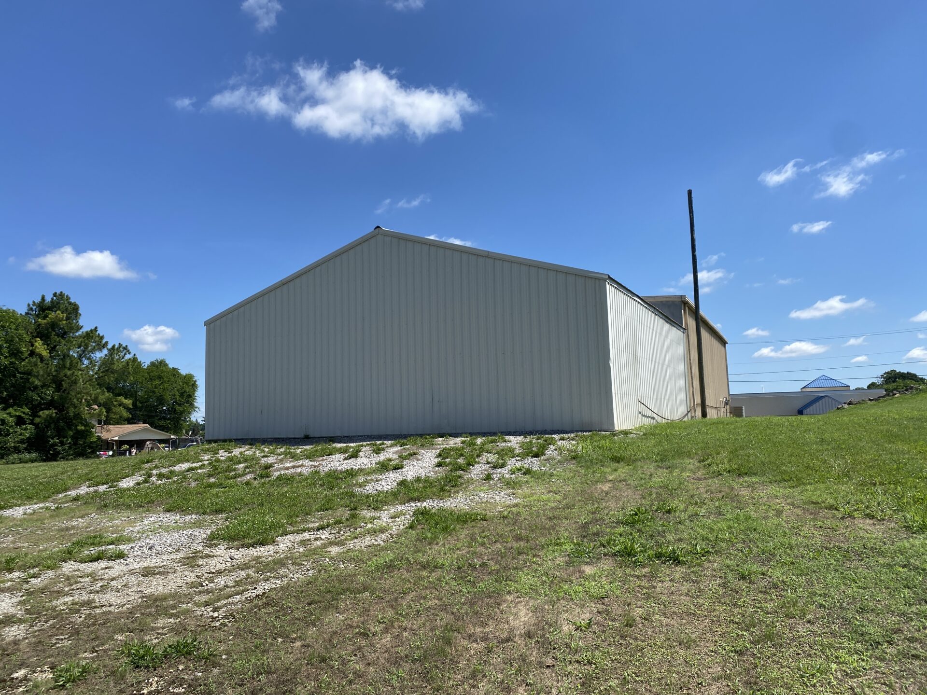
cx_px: 464
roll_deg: +0.3
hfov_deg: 67.3
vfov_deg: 53.1
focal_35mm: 26
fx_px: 696
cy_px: 348
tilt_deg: +7.5
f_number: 1.8
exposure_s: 1/2967
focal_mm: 4.25
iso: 32
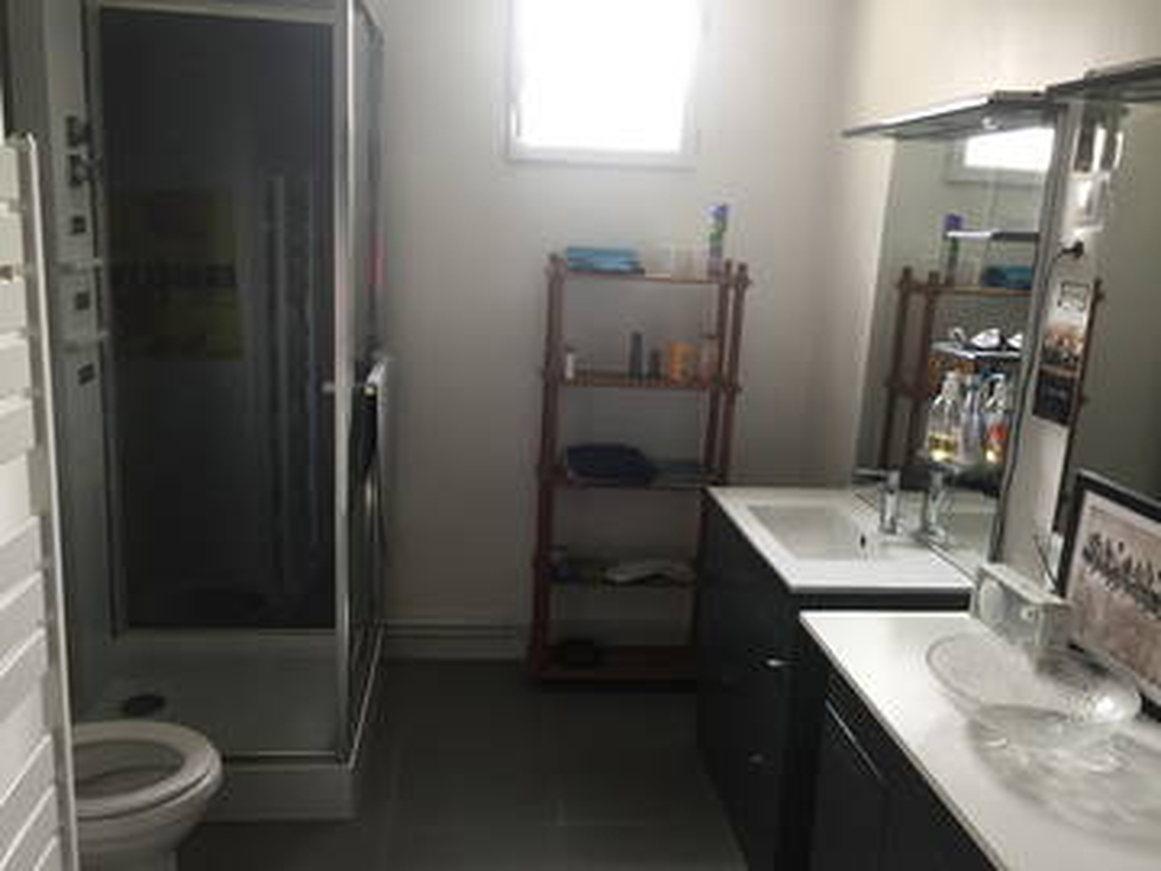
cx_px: 580
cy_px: 436
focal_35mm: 29
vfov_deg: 48.2
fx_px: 973
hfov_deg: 61.7
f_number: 2.2
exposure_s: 1/33
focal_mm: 4.15
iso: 50
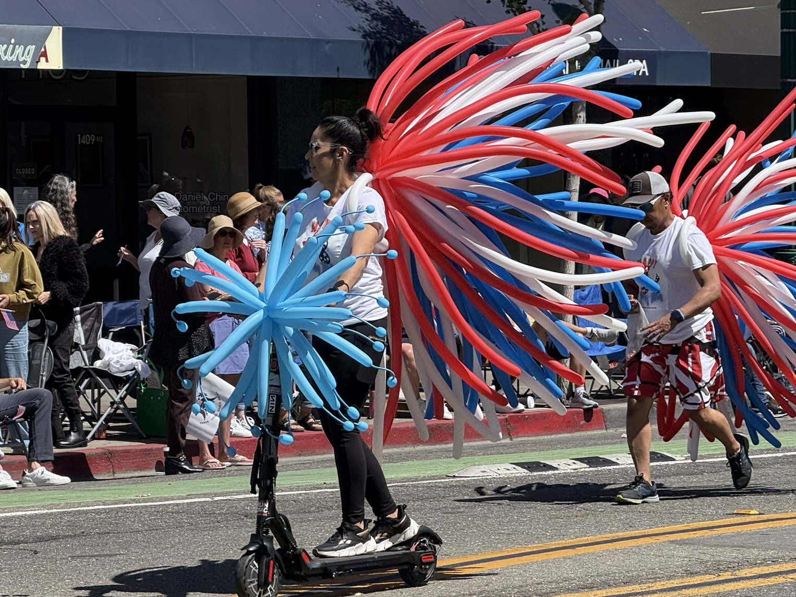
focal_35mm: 161
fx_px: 3703
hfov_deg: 12.3
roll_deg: +0.8
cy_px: 320
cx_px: 367
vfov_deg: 9.2
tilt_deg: -1.1
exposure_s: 1/951
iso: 50
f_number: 2.8
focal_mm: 15.66
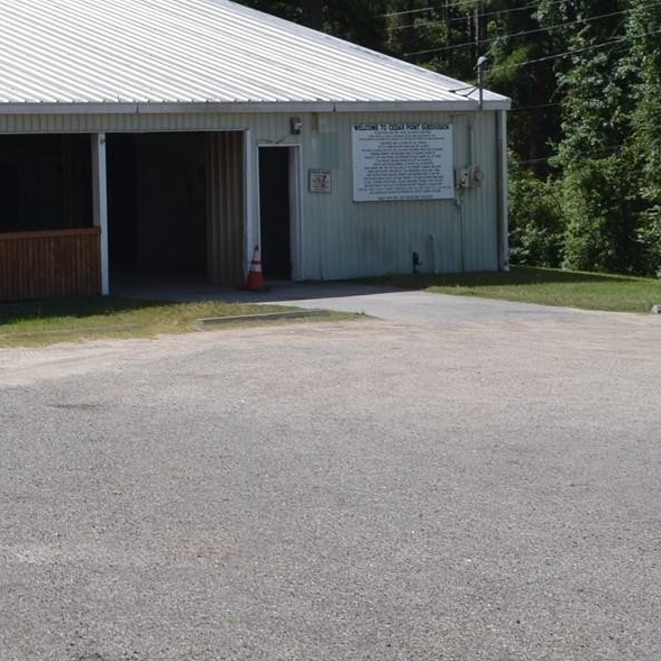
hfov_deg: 16.1
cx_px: -462
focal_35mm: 94
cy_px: 112
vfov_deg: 18.3
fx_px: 2031
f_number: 8
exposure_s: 1/250
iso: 100
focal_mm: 20
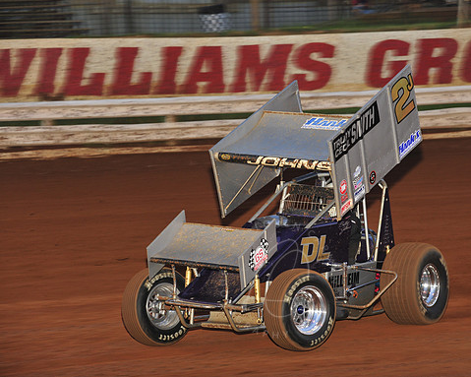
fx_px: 1979
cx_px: 277
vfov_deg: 10.9
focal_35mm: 142
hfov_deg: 13.6
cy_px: 188
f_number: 6.3
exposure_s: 1/320
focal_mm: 125
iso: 800
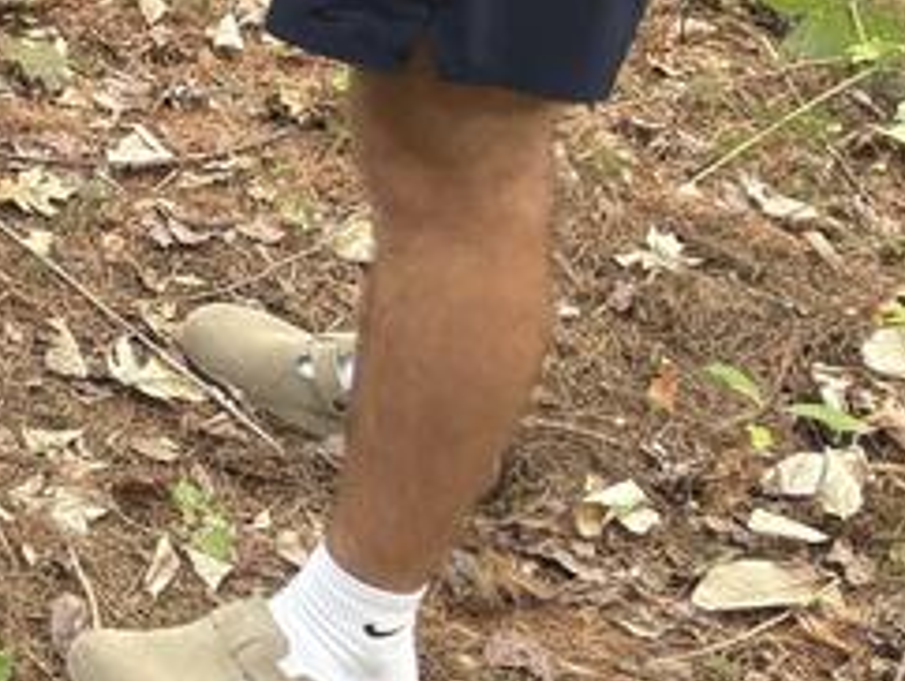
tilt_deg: -19.4
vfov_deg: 12.5
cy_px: -483
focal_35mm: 110
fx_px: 2879
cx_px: -744
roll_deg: -0.7
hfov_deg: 15.3
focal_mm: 5.96
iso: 80
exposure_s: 1/121
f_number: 1.6
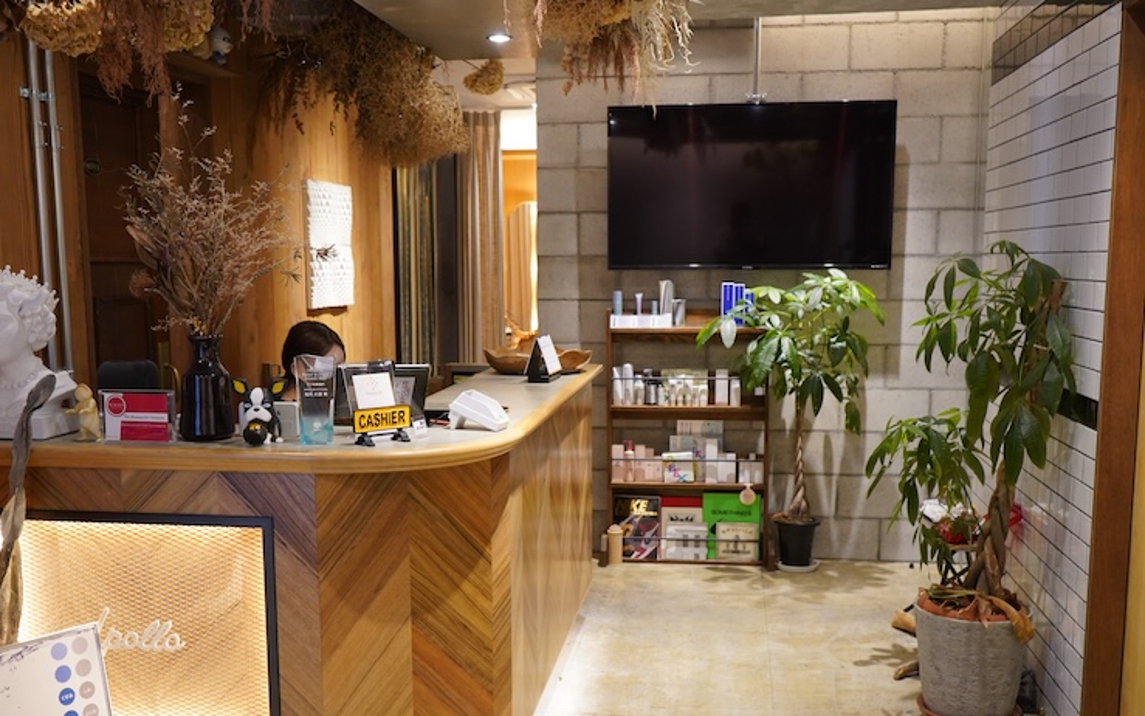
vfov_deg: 35.2
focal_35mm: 36
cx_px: 556
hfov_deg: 54.0
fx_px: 1123
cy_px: 429
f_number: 3.5
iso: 1600
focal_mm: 29
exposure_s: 1/160
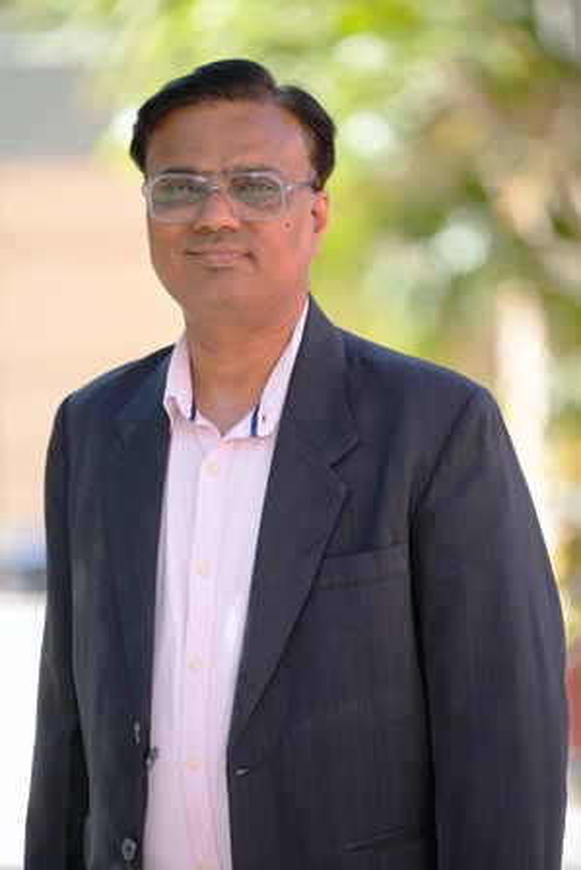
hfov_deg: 6.9
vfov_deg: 10.3
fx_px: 4838
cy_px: 435
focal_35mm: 200
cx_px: 290
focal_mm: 200
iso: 320
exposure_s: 1/500
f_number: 2.8
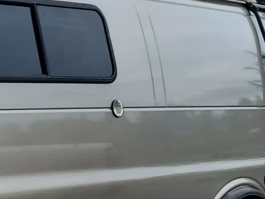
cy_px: 134
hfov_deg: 15.9
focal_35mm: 114
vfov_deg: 13.0
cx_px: -128
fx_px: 873
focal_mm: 4.3
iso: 50
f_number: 2.4
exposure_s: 1/1914
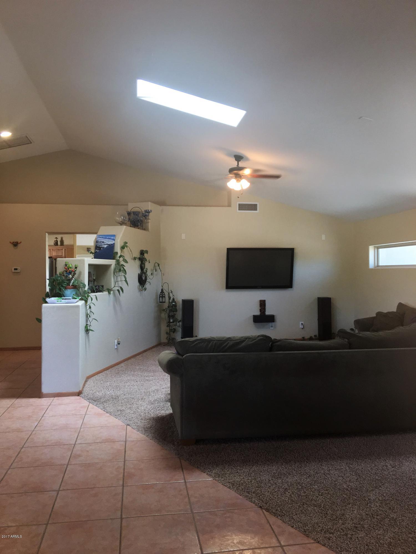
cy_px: 277
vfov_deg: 61.7
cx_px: 208
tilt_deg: +0.5
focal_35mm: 29
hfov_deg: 48.2
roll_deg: +0.1
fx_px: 465
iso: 40
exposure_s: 1/30
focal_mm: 4.15
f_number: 2.2
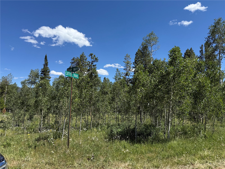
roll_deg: -1.8
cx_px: 112
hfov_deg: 71.6
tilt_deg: +6.5
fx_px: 156
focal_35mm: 24
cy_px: 84
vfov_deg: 56.8
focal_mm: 6.76
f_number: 1.78
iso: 80
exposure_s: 1/3759
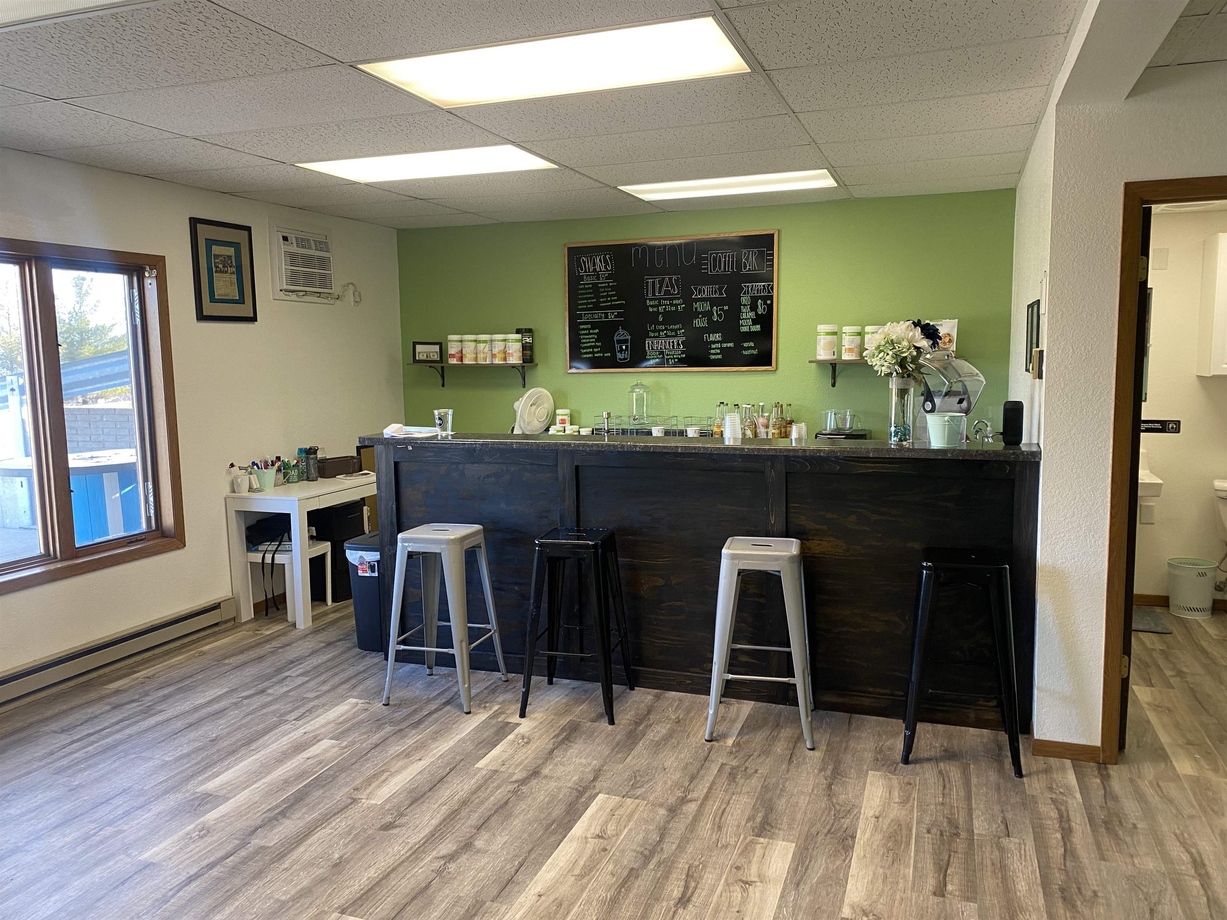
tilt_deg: -5.9
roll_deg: +0.5
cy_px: 460
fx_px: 922
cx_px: 614
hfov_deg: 67.3
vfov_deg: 53.1
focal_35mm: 26
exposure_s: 1/60
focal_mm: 4.25
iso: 80
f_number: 1.8
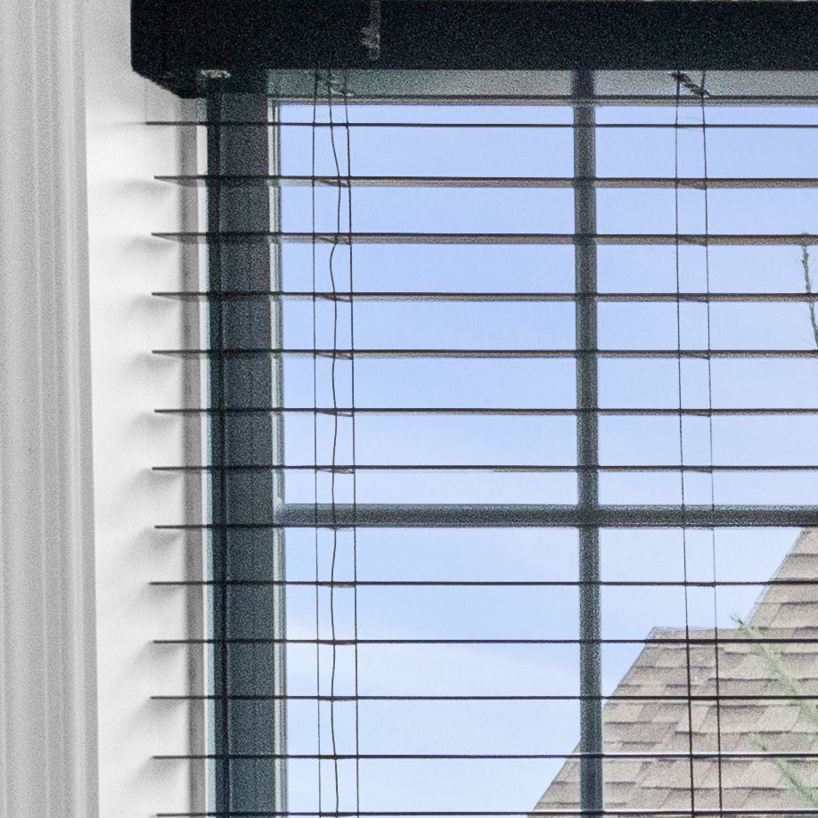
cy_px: 1292
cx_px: 2373
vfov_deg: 12.2
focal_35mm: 135
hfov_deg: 10.0
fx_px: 3600
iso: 3200
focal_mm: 15.3
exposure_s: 1/20
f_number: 11
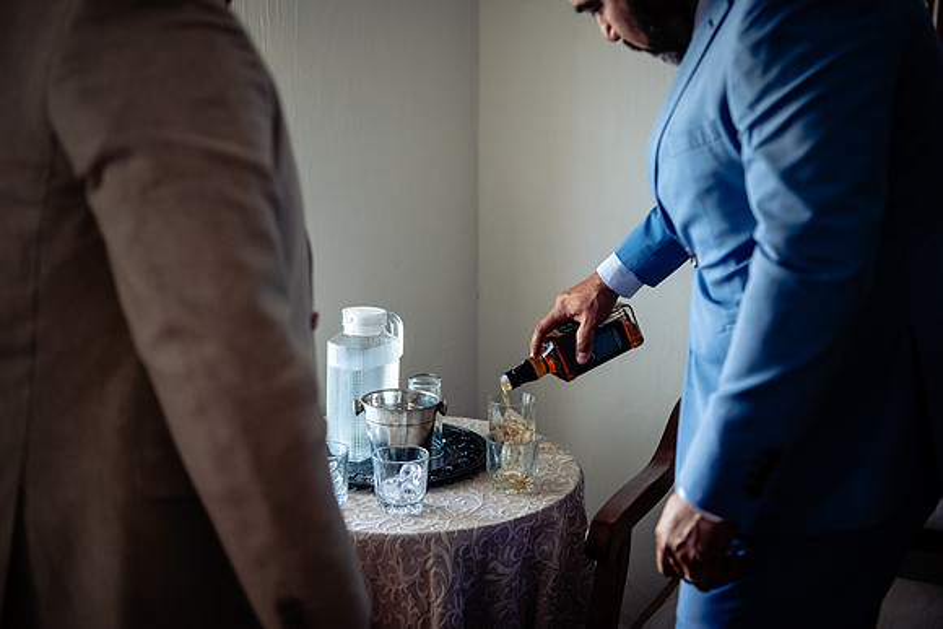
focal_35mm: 50
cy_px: 314
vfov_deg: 27.1
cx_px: 472
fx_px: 1306
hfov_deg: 39.7
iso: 2500
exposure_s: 1/200
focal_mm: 48
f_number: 2.8
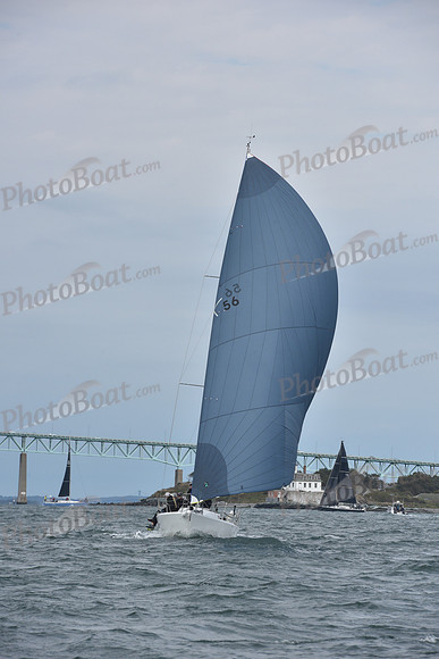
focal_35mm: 200
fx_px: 3656
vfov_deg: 10.3
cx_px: 220
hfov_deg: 6.9
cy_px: 330
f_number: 11
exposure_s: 1/1000
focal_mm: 200
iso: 400
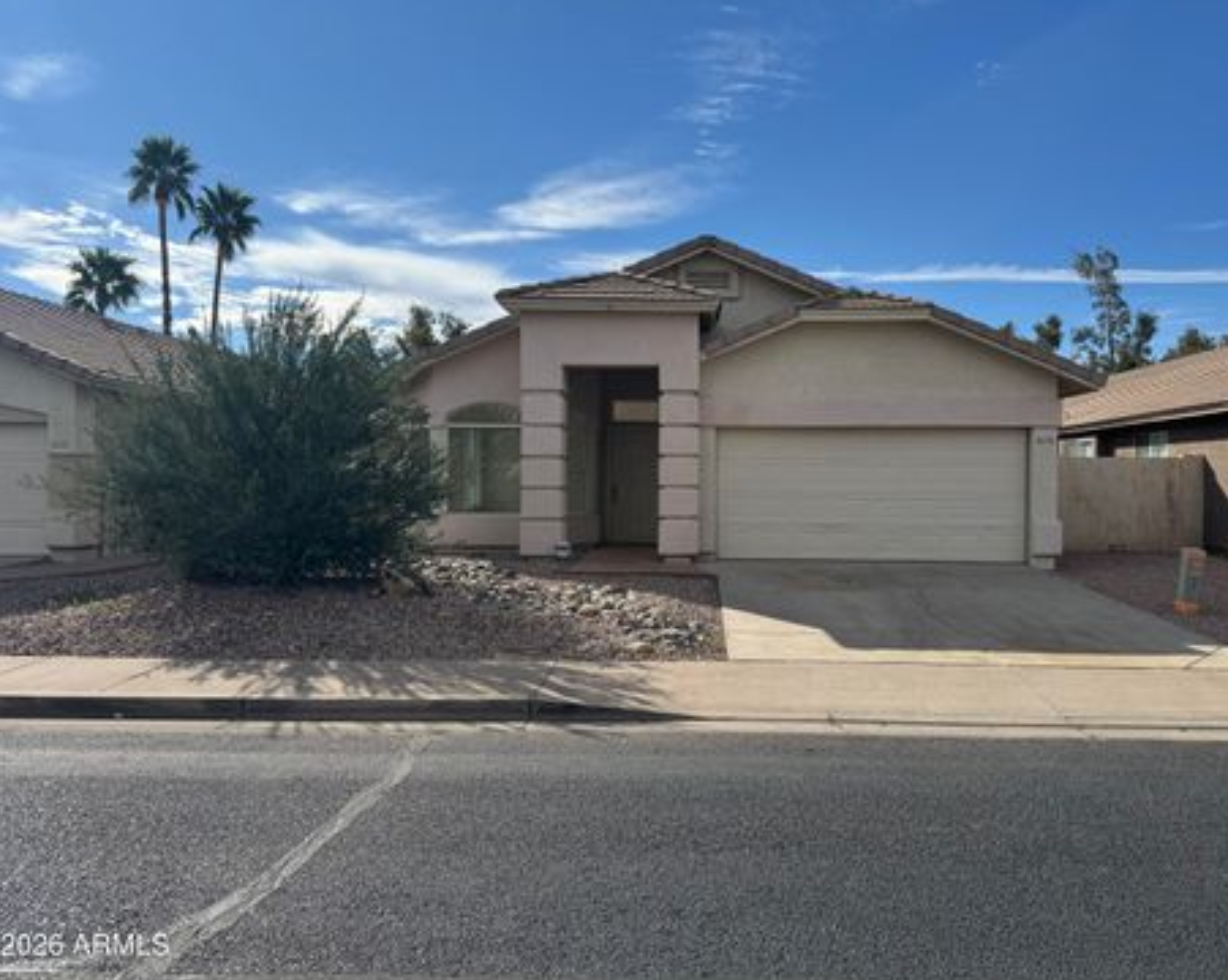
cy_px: 480
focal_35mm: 26
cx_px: 678
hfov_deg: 65.9
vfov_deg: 54.9
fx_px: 944
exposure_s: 1/7092
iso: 80
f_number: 1.78
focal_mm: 6.76
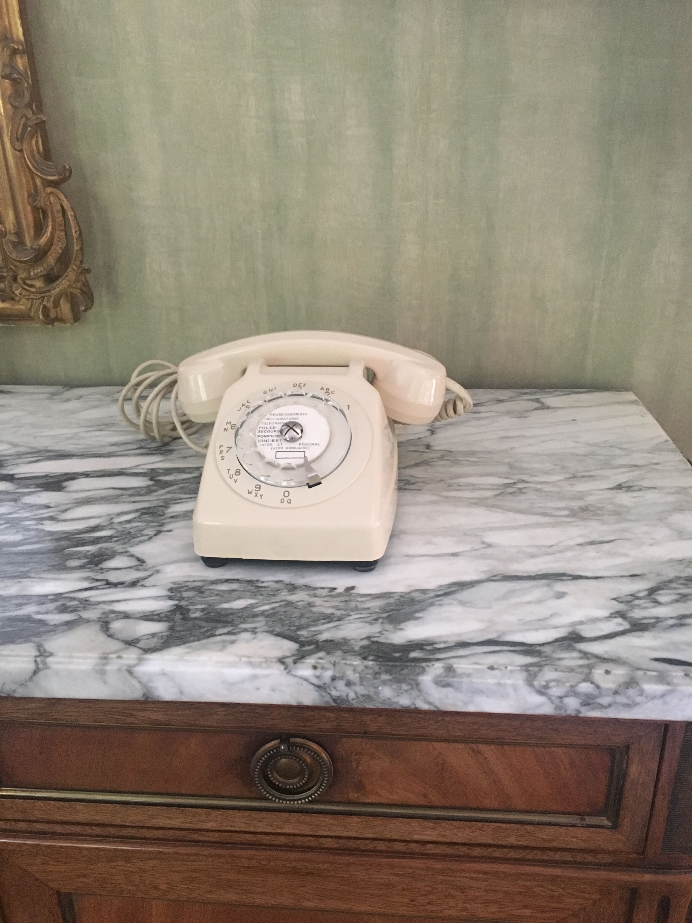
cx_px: 346
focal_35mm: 29
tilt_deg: -23.9
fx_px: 773
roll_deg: +1.1
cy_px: 462
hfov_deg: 48.2
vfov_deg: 61.7
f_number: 2.2
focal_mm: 4.15
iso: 250
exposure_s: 1/17
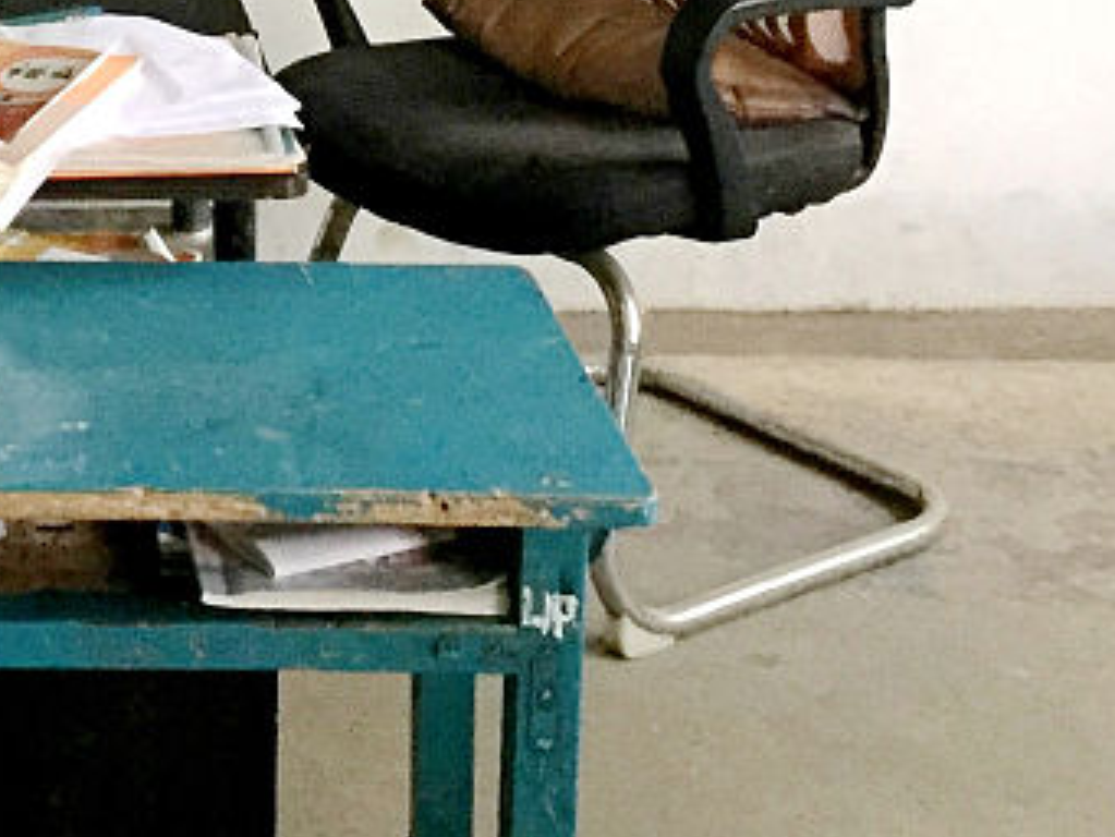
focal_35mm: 102
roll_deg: +0.0
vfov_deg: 13.9
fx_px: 3287
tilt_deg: -10.6
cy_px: -281
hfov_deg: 18.0
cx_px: -337
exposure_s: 1/17
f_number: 2.2
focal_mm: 4.15
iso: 250
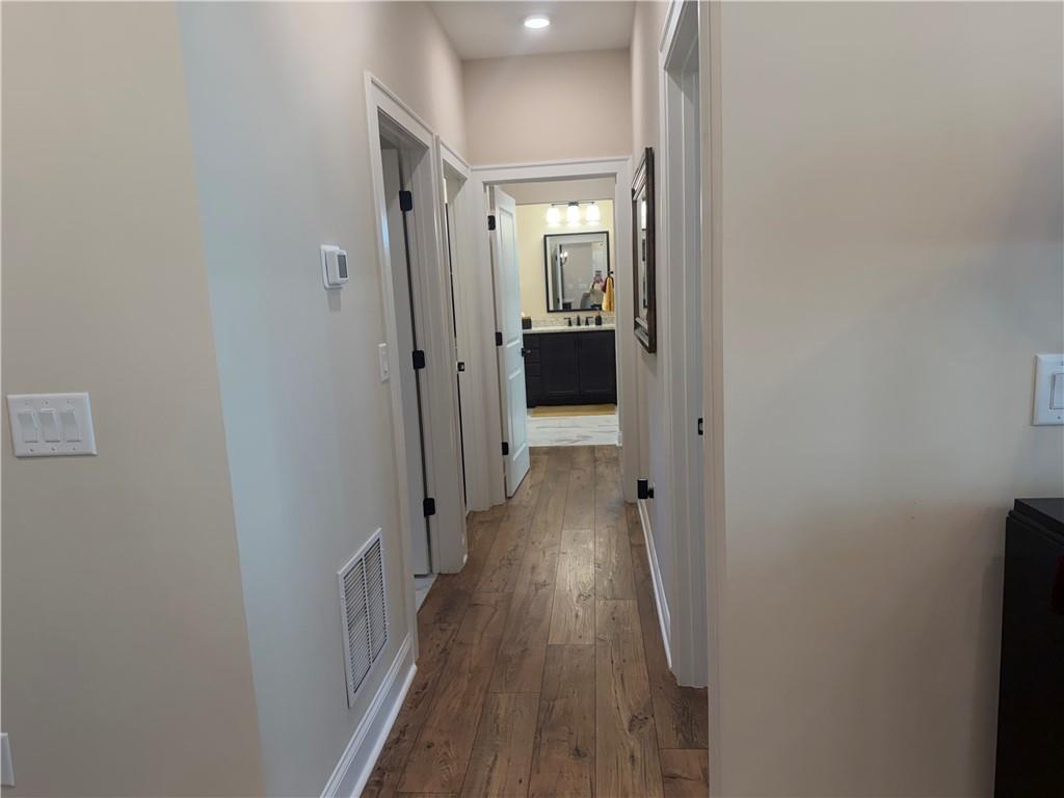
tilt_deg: -9.2
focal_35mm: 24
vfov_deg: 56.8
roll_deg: +2.5
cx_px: 532
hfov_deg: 71.6
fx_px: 738
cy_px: 399
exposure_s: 1/158
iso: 200
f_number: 1.78
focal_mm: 6.76
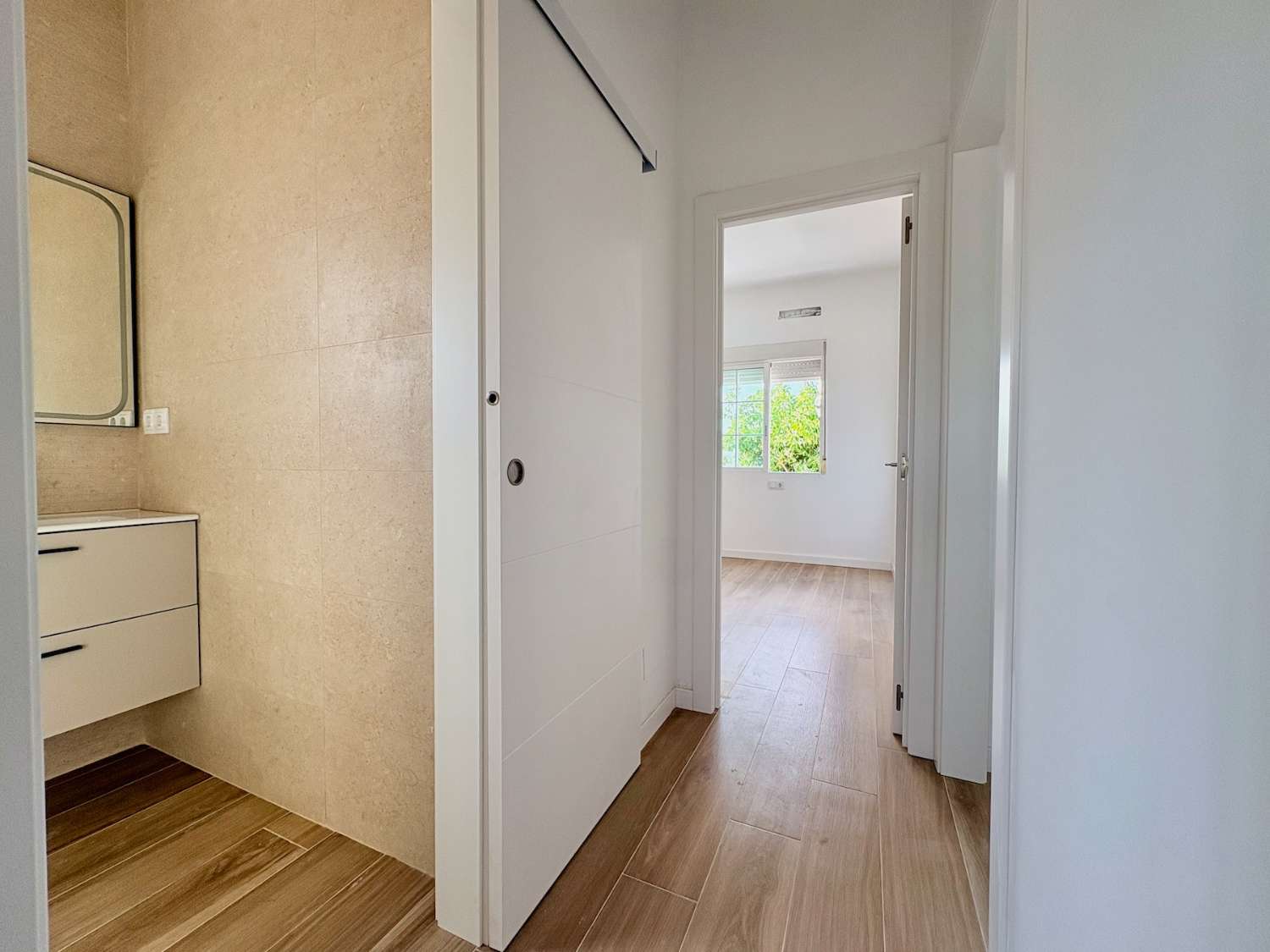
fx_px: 514
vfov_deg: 85.7
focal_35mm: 14
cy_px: 476
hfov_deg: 102.1
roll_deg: +0.8
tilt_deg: -0.8
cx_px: 635
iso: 64
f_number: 2.2
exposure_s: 1/146
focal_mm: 2.22
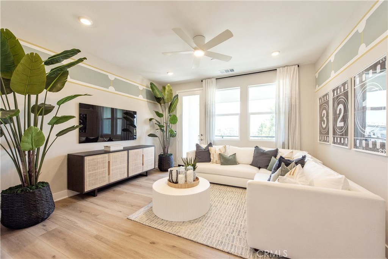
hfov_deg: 104.2
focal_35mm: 14
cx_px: 194
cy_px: 130
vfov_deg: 81.2
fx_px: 151
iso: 360
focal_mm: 14
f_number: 5.6
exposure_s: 1/125
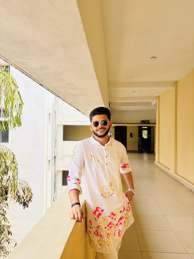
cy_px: 130
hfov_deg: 53.1
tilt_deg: +0.6
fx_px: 194
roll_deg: -1.4
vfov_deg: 67.3
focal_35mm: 26
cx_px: 97
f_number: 1.6
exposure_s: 1/1080
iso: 50
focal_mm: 5.96
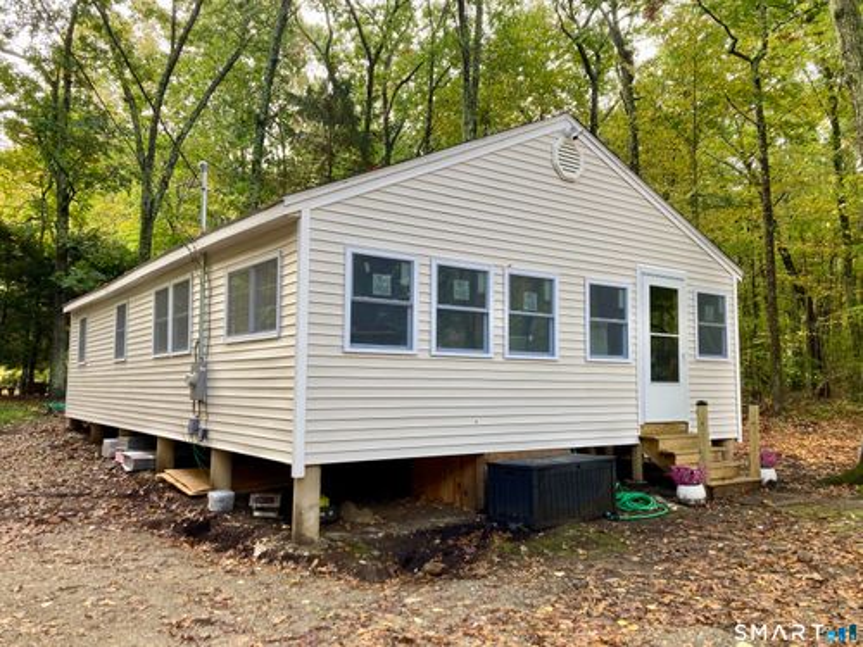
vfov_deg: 49.7
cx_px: 432
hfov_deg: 63.4
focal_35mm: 28
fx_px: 698
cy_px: 324
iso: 64
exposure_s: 1/121
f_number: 1.8
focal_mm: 3.99
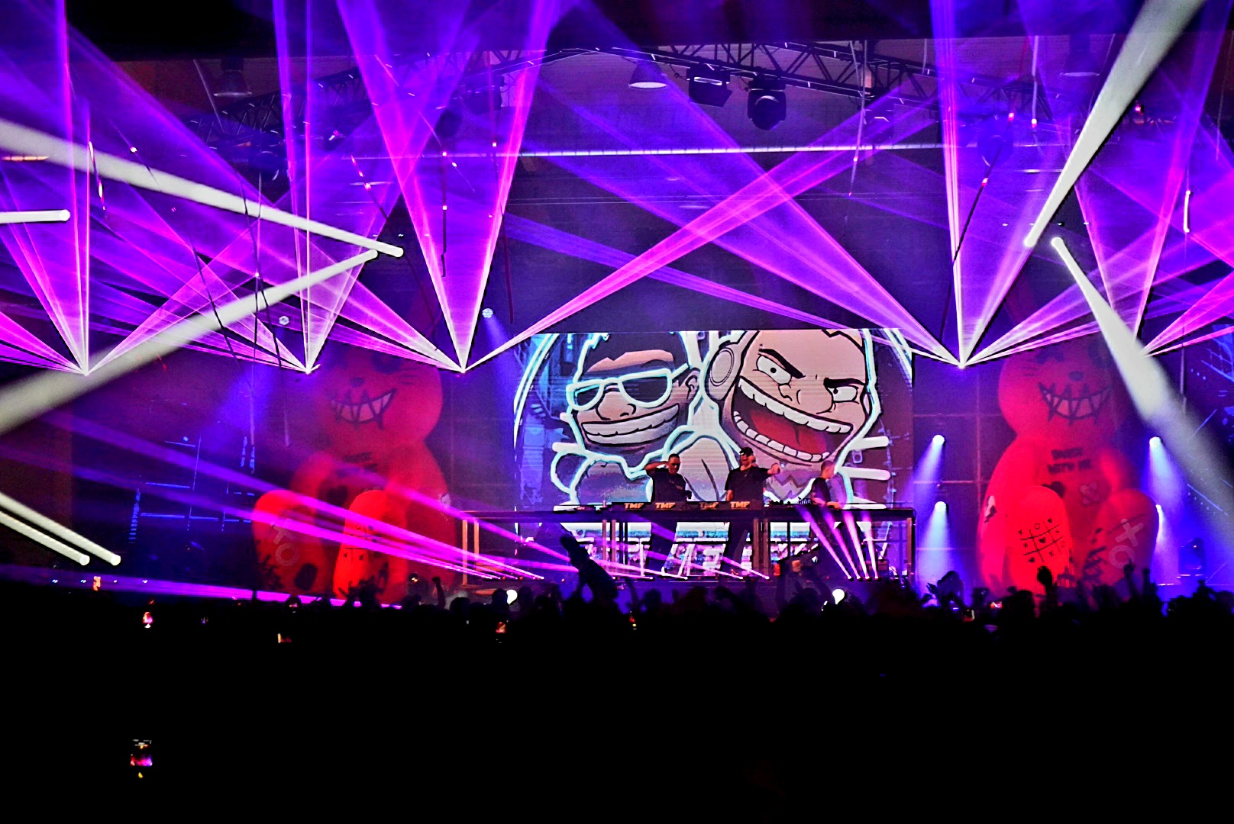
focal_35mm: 70
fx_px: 2401
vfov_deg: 19.5
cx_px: 617
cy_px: 412
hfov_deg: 28.8
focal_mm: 70
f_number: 7.1
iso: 6400
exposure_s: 1/80
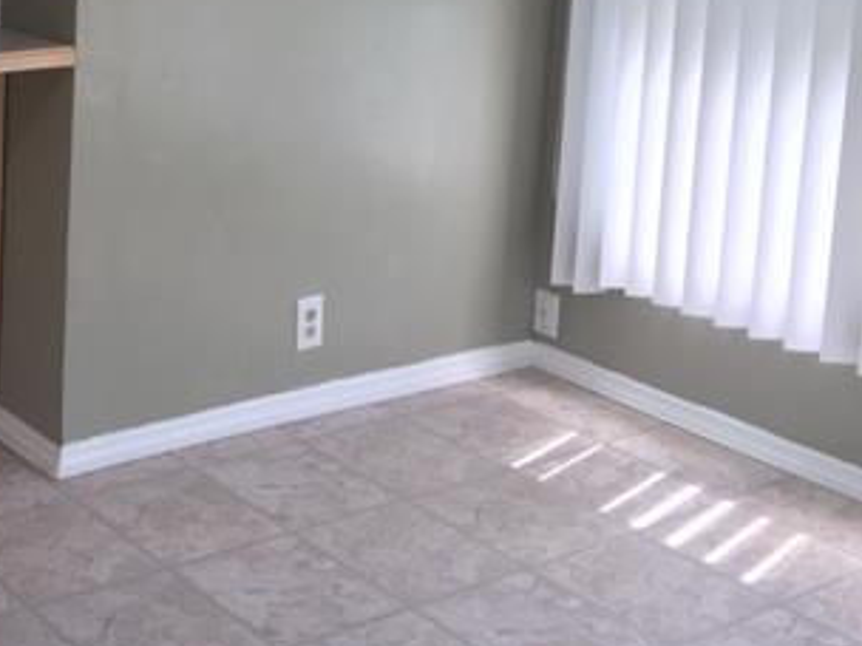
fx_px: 1519
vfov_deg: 23.1
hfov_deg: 29.2
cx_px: -43
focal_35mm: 61
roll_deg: -0.6
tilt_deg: -8.9
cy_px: 6
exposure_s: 1/120
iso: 32
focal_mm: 4.15
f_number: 2.2
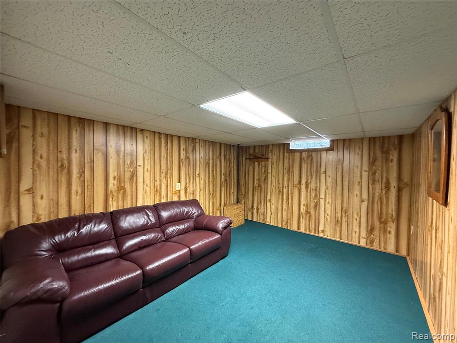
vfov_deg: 85.7
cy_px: 172
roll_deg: -0.8
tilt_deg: -0.8
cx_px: 228
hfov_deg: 102.1
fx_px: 185
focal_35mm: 14
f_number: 2.2
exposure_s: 1/60
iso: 400
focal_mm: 2.22
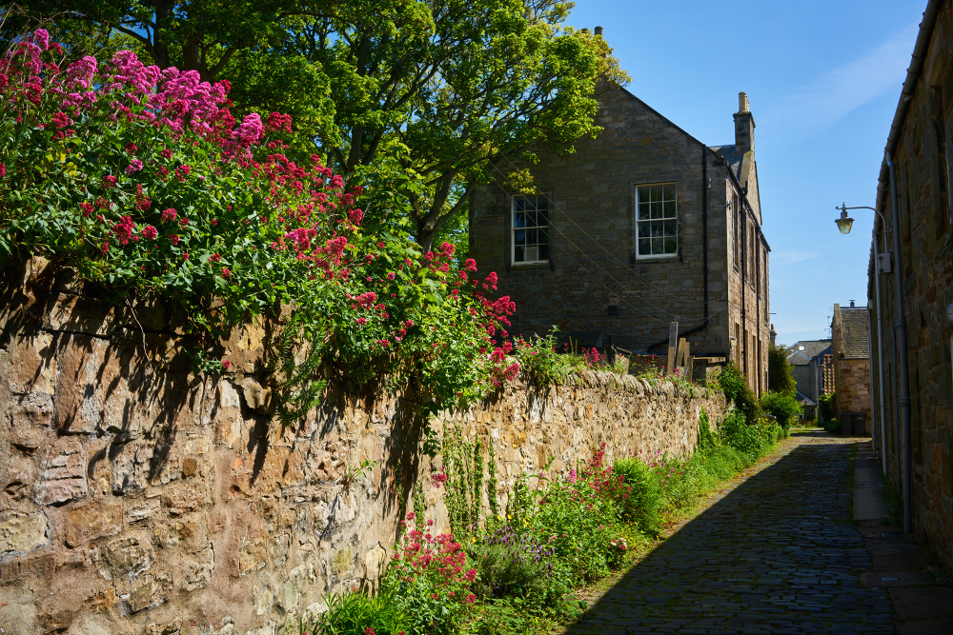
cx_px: 476
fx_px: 927
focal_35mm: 35
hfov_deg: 54.4
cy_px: 318
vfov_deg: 37.9
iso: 100
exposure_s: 1/20
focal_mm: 35
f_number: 11
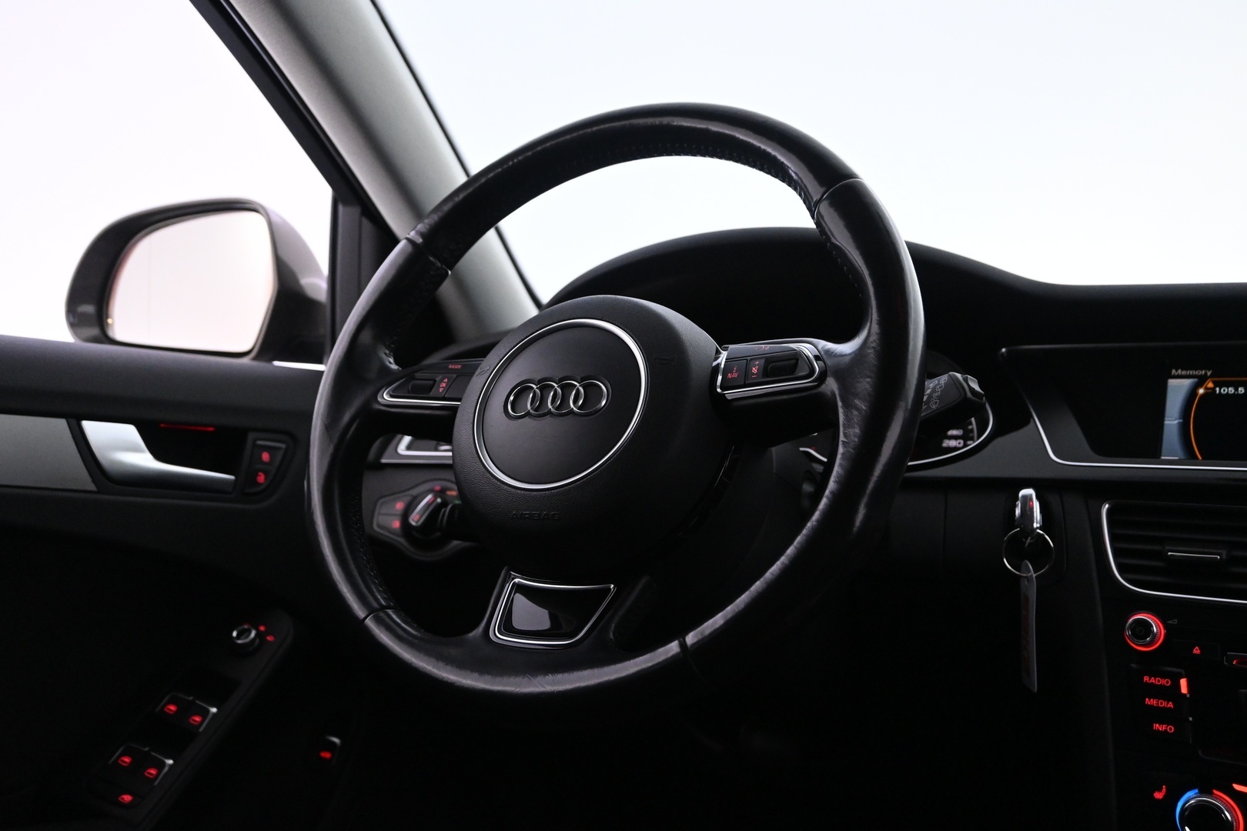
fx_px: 1091
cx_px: 624
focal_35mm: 32
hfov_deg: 59.5
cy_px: 416
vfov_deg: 41.7
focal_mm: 21
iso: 3200
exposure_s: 1/50
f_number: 4
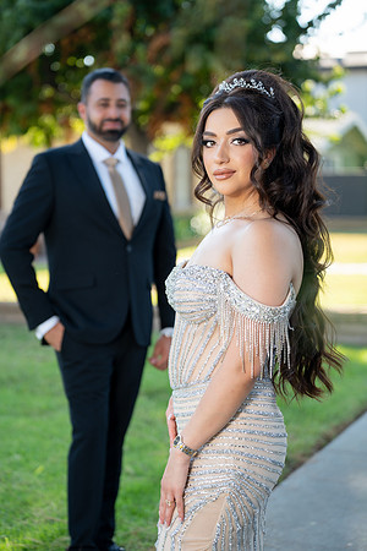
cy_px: 276
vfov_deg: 27.7
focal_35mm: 73
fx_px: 1116
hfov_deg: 18.7
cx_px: 184
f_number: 2.8
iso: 125
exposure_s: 1/320
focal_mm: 73
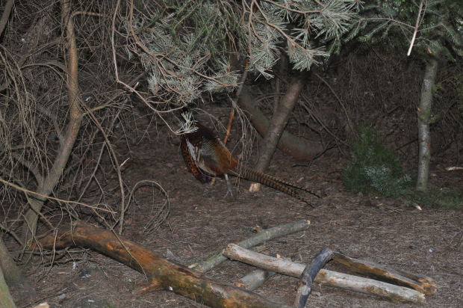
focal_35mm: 82
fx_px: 1060
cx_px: 232
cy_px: 154
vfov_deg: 16.5
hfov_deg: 24.6
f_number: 5.6
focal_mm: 55
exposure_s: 1/60
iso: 800
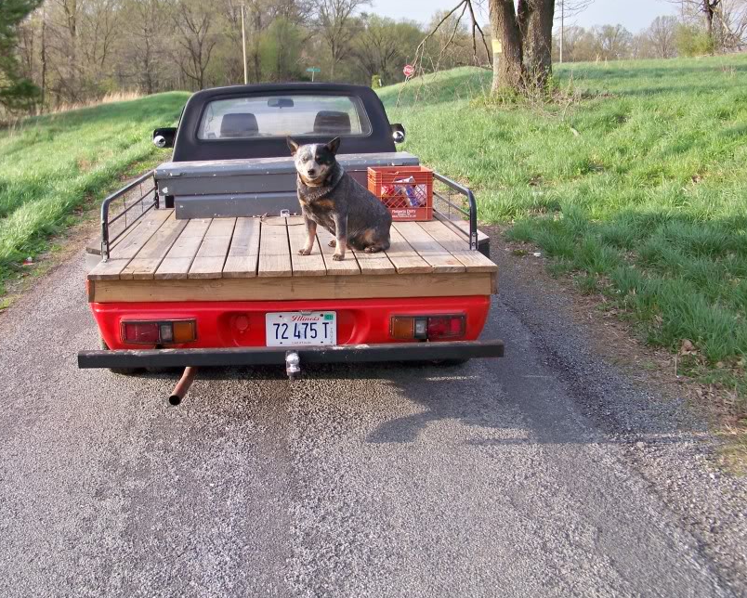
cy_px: 280
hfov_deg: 44.5
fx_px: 907
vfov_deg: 36.5
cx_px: 291
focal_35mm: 41
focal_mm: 5.85
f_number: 2.8
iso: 80
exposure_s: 1/320
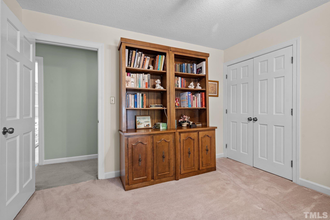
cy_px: 110
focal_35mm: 16
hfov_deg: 96.7
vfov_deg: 73.7
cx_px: 165
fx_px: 147
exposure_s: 4
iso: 400
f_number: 8
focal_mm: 16
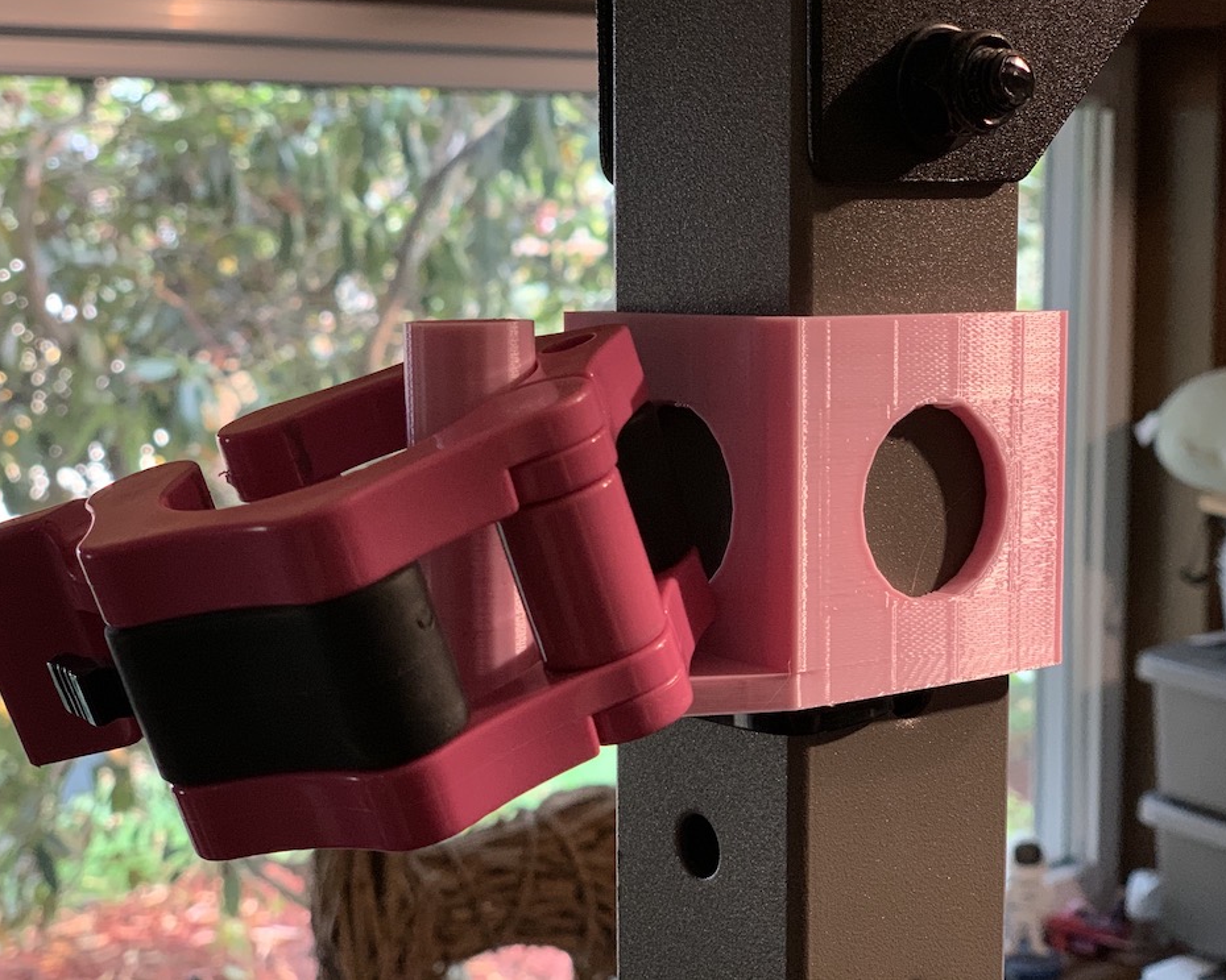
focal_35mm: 55
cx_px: 579
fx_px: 1996
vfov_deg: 27.6
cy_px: 483
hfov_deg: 34.1
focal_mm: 6
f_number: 2.4
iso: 400
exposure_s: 1/60
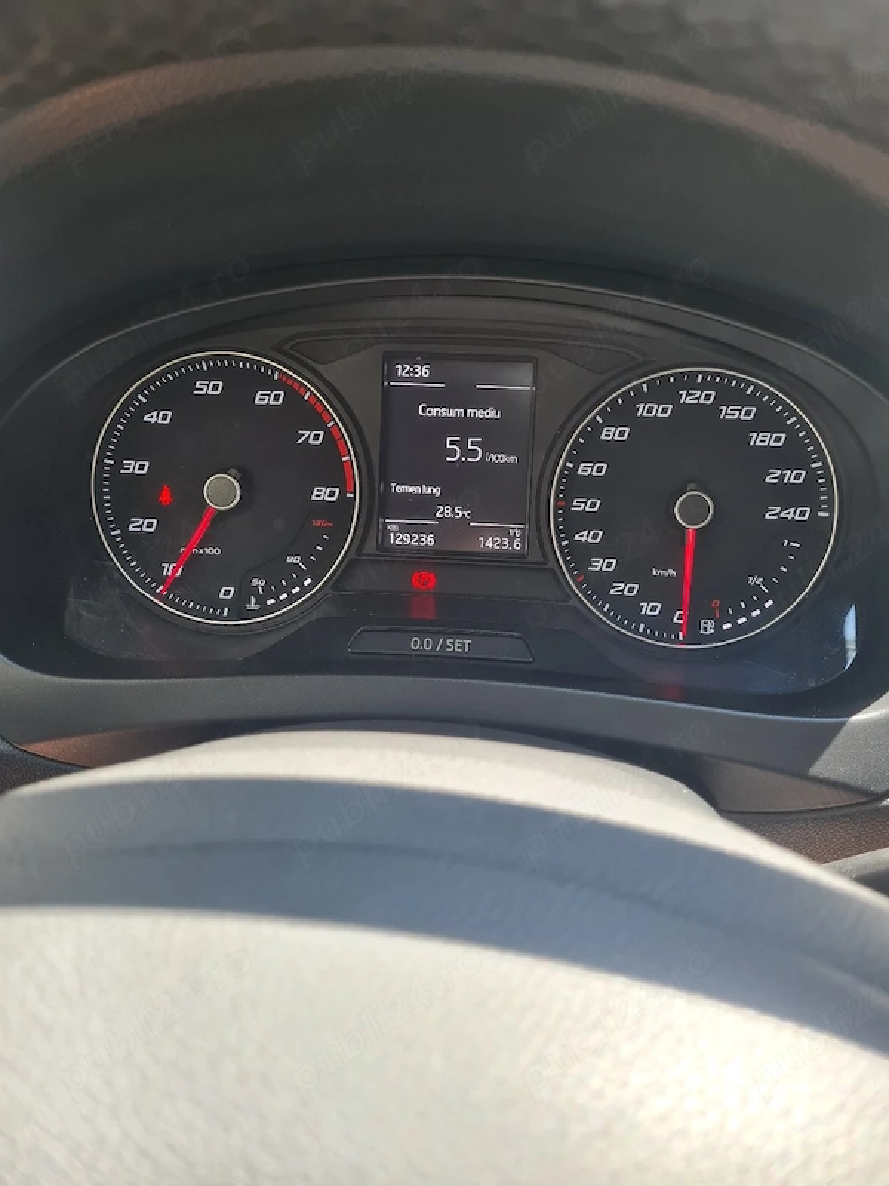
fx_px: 890
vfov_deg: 67.3
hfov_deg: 53.1
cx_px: 444
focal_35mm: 26
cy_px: 593
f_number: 1.8
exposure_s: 1/120
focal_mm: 5.4
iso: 50
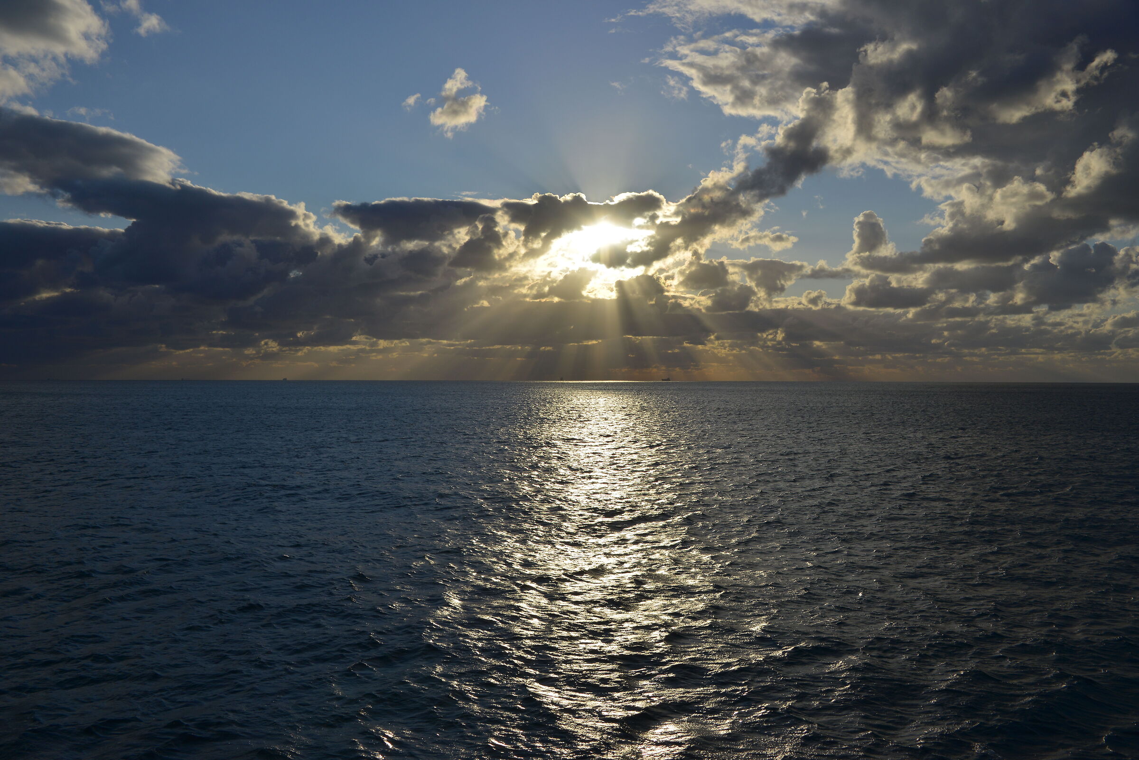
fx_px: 1076
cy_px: 380
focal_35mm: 34
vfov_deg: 38.9
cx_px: 570
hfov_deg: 55.8
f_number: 10
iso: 200
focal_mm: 34
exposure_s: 1/2000
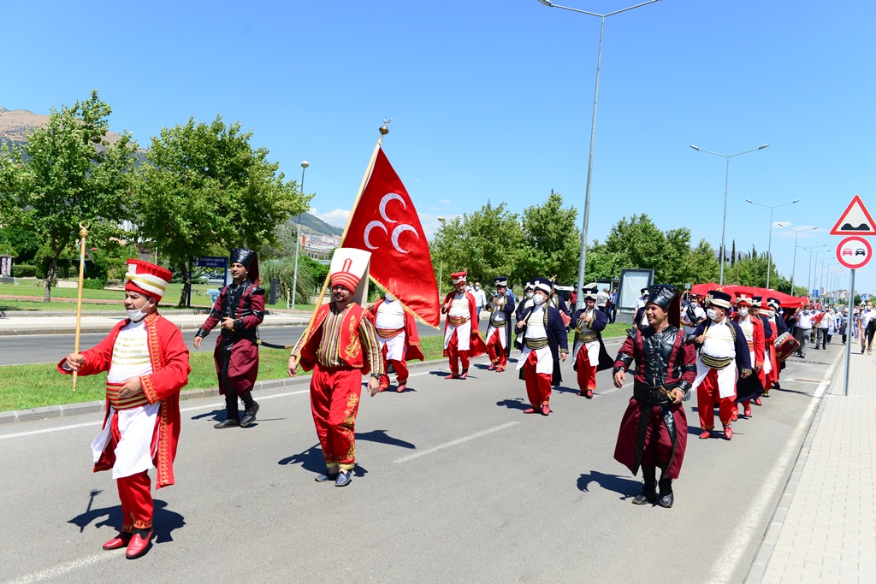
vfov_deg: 38.9
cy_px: 292
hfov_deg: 55.8
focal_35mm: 34
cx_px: 438
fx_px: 827
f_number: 5.6
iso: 250
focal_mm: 34
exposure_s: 1/1000
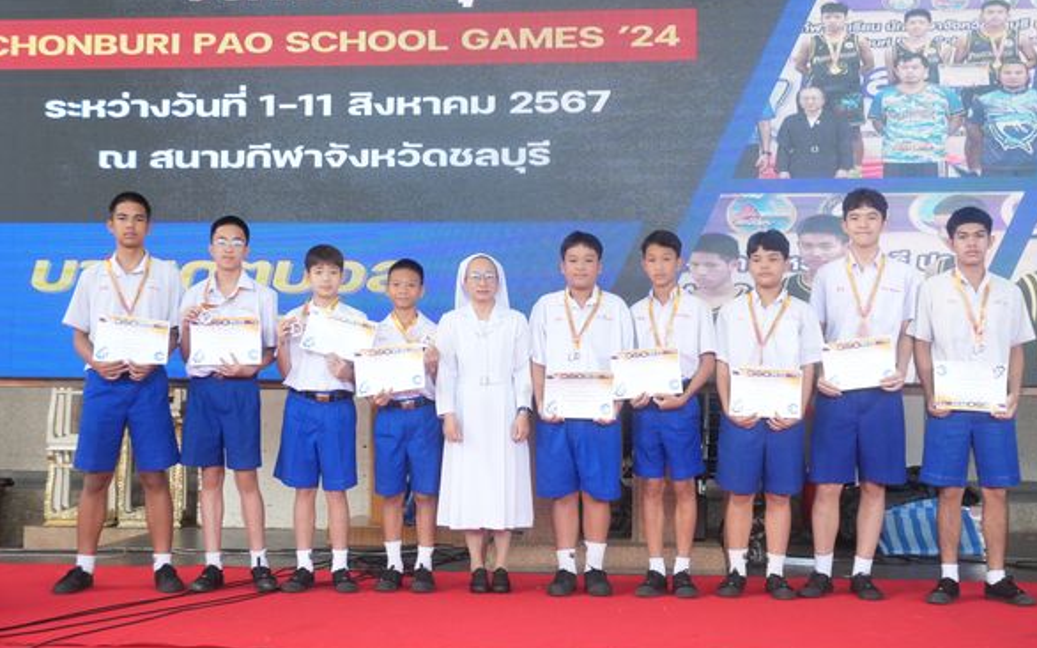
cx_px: 529
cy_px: 306
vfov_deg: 26.6
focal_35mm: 49
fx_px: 1371
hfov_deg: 41.4
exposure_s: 1/100
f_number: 5.6
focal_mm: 31
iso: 1600
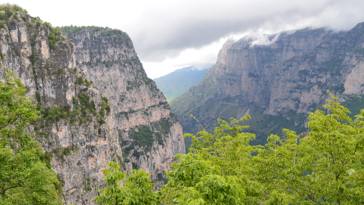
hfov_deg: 49.4
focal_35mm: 41
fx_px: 396
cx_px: 180
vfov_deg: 29.0
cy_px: 123
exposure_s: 1/200
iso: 100
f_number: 4
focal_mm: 35
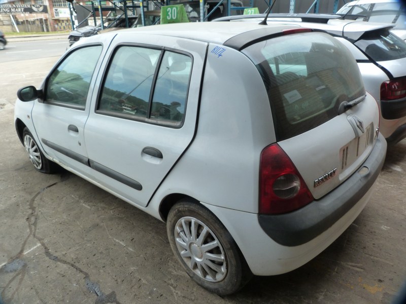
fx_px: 293
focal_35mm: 25
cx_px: 203
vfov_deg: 54.9
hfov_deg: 69.4
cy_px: 152
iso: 125
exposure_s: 1/125
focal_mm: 4.5
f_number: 4
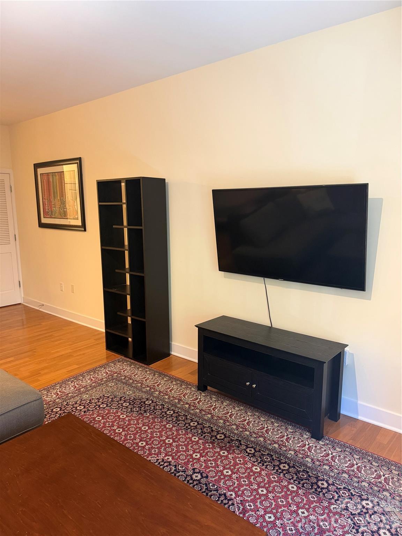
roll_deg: -0.1
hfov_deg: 56.8
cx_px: 201
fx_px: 372
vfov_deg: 71.6
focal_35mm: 24
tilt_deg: -10.1
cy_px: 268
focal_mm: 6.76
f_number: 1.78
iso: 400
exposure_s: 1/60
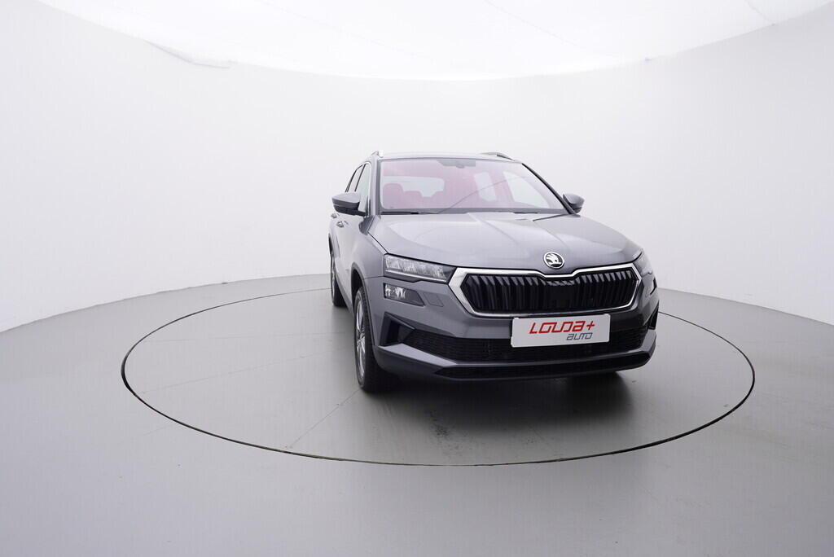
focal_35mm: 22
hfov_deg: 77.3
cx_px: 417
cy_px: 278
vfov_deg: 56.2
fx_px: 522
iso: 200
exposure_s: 1/80
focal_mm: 15
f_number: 5
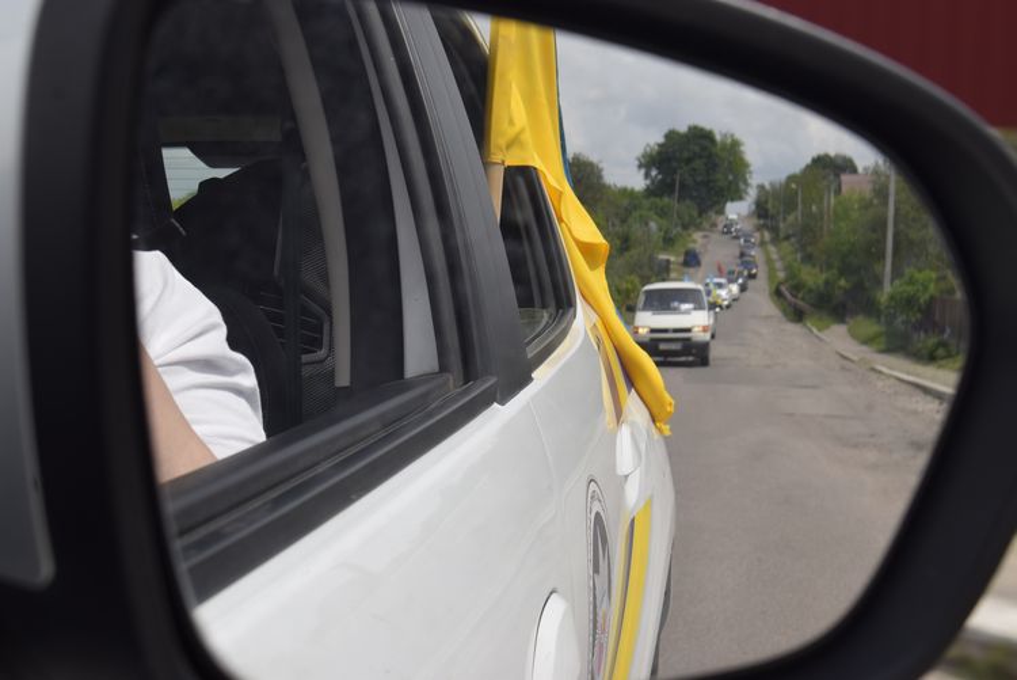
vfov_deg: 16.6
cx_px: 508
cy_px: 340
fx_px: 2332
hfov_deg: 24.6
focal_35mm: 82
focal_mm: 55
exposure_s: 1/200
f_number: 11
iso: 100
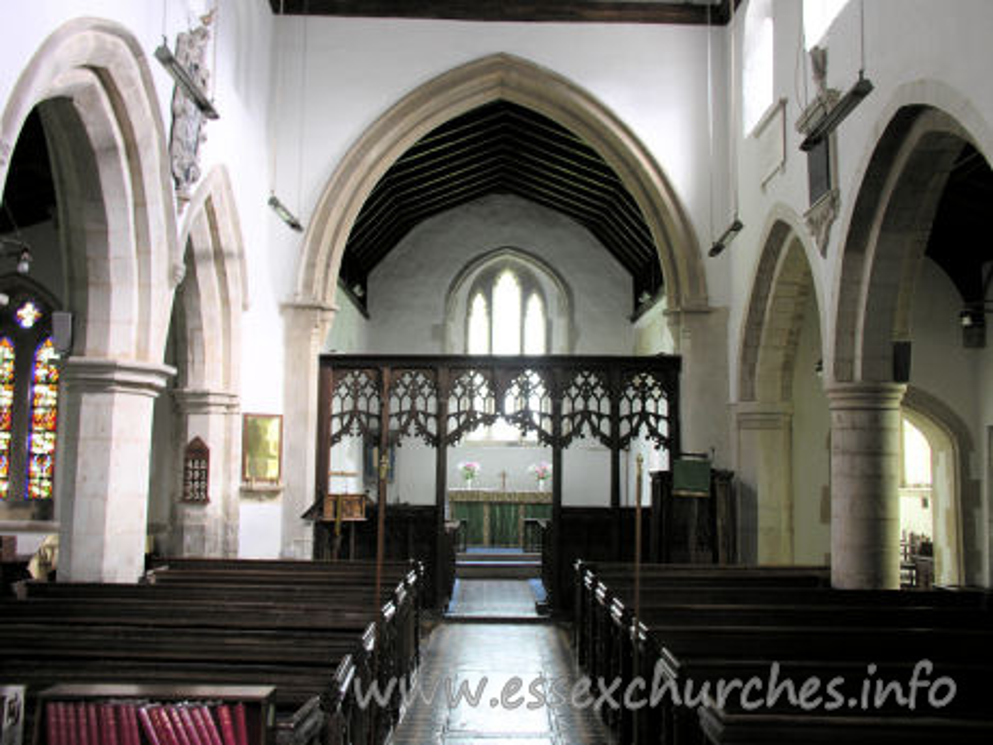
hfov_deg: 52.6
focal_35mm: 35
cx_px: 496
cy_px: 372
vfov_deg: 40.7
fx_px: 1004
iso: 50
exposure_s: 1/4.6
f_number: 2.8
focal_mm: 8.9
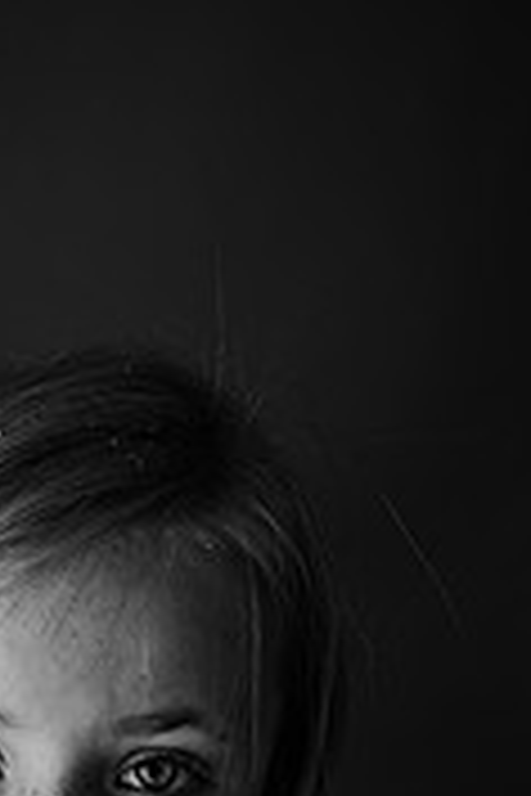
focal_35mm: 61
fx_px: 1350
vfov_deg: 28.9
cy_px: 931
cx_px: 72
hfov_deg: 21.8
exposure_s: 1/160
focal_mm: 24
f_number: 2.8
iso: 100
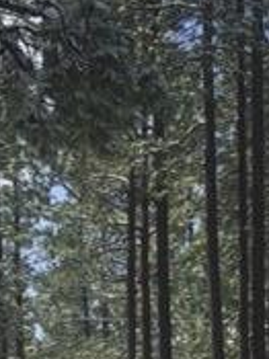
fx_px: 1100
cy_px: 613
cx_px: 146
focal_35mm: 106
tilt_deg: -3.1
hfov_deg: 13.9
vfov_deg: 16.1
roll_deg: -0.7
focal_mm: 4.15
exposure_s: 1/1721
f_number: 2.2
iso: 32
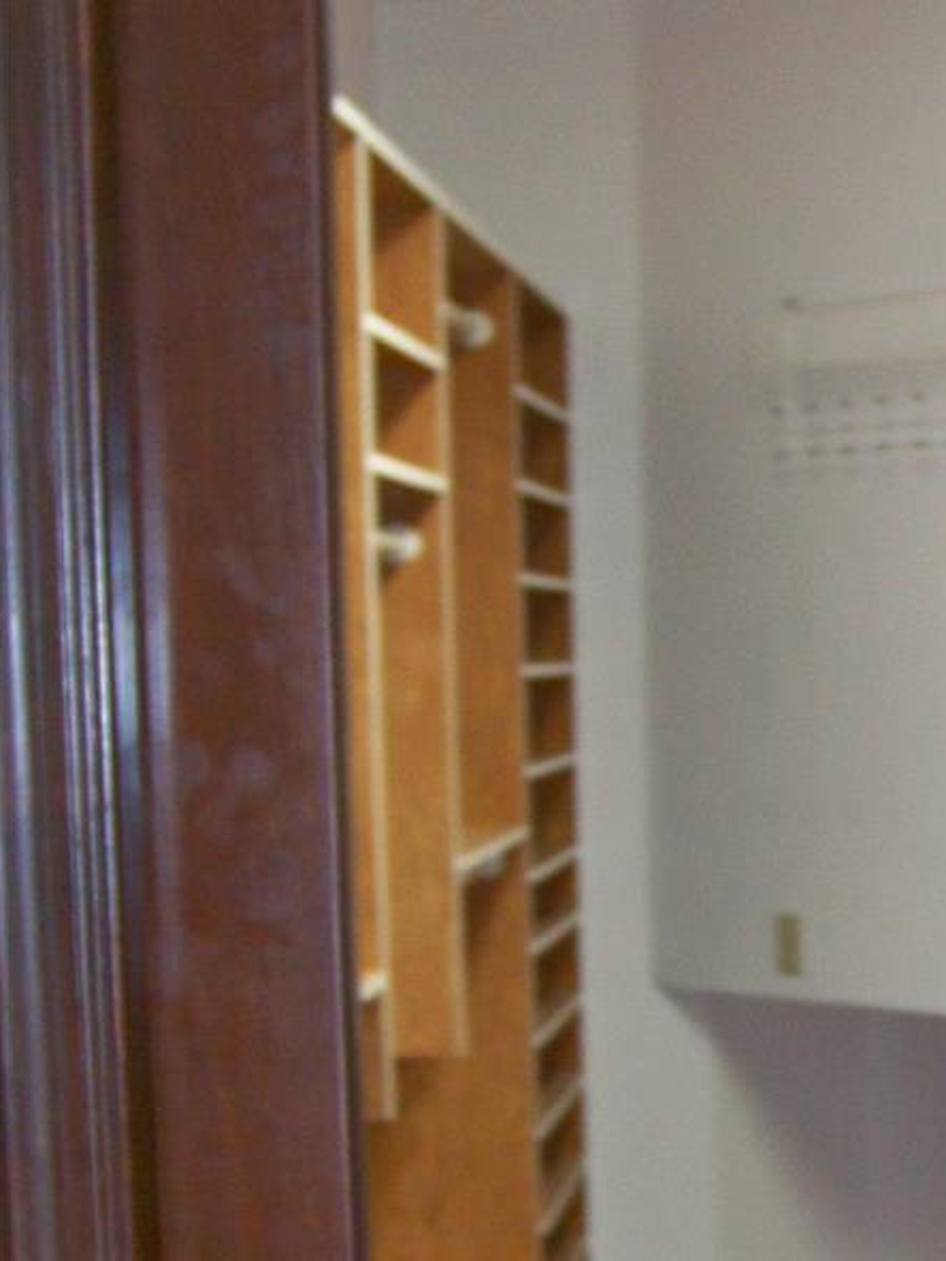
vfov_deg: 25.8
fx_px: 2733
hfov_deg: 19.1
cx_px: 955
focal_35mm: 75
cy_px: 869
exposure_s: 1/30
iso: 200
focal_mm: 6.75
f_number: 2.8
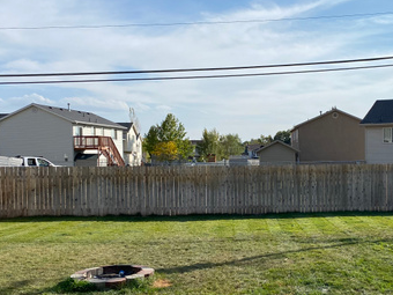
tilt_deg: -2.2
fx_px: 556
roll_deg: +1.0
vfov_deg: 29.6
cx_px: 281
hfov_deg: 38.2
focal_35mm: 49
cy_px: 179
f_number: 1.8
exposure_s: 1/4808
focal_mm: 4.25
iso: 32
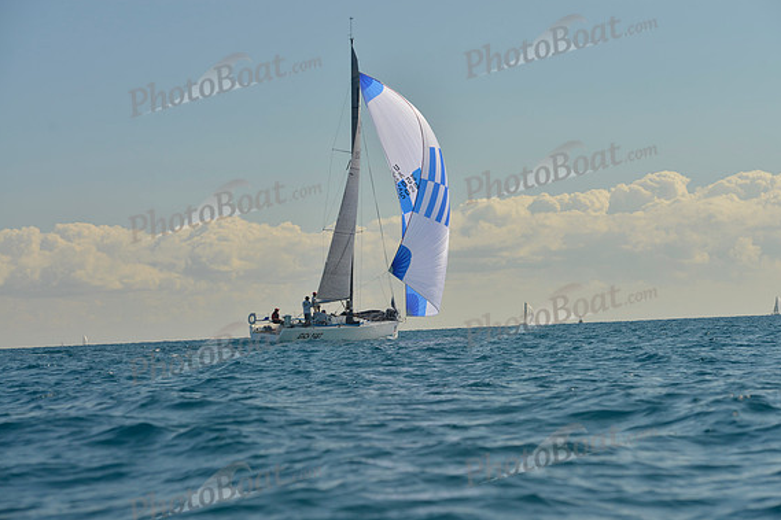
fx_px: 2212
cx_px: 394
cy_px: 260
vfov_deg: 13.4
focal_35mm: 102
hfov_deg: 20.0
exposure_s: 1/640
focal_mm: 100
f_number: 8
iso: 200
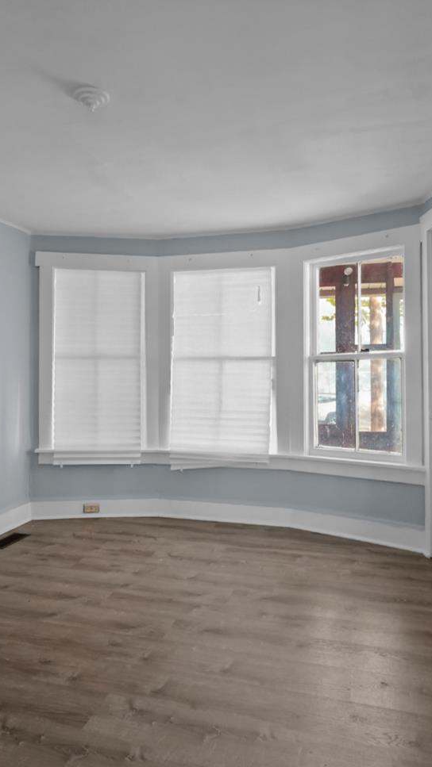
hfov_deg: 44.3
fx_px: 529
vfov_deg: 71.9
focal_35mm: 26
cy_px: 383
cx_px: 195
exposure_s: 1/8
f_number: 9
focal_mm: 16
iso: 3200
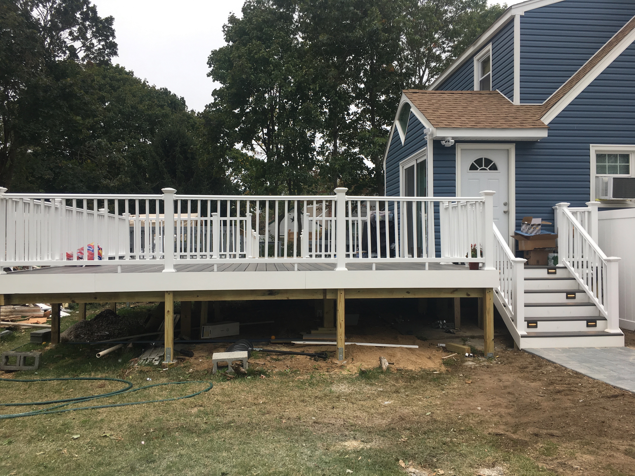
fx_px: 532
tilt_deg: +0.5
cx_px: 318
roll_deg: +0.5
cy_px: 238
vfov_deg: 48.2
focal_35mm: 29
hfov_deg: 61.7
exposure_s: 1/173
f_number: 2.2
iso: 25
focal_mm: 4.15
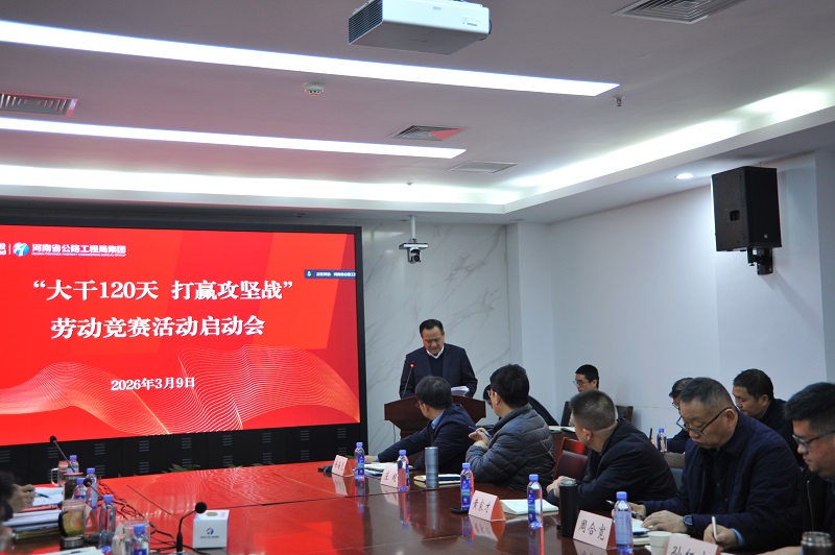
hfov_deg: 43.6
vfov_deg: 29.8
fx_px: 1043
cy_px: 278
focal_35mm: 45
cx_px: 418
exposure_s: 1/60
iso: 1250
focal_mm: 45
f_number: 4.5
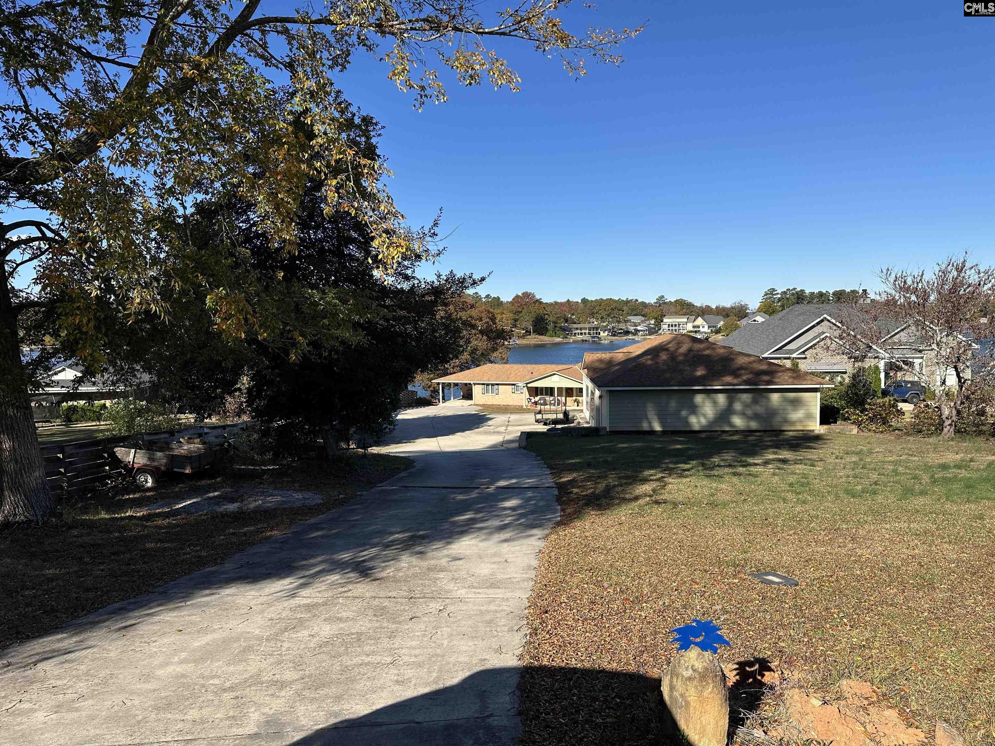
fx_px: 690
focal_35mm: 24
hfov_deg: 71.6
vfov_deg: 56.8
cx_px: 498
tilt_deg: -4.2
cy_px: 373
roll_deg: +1.2
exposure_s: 1/4348
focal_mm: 6.86
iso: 80
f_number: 1.78
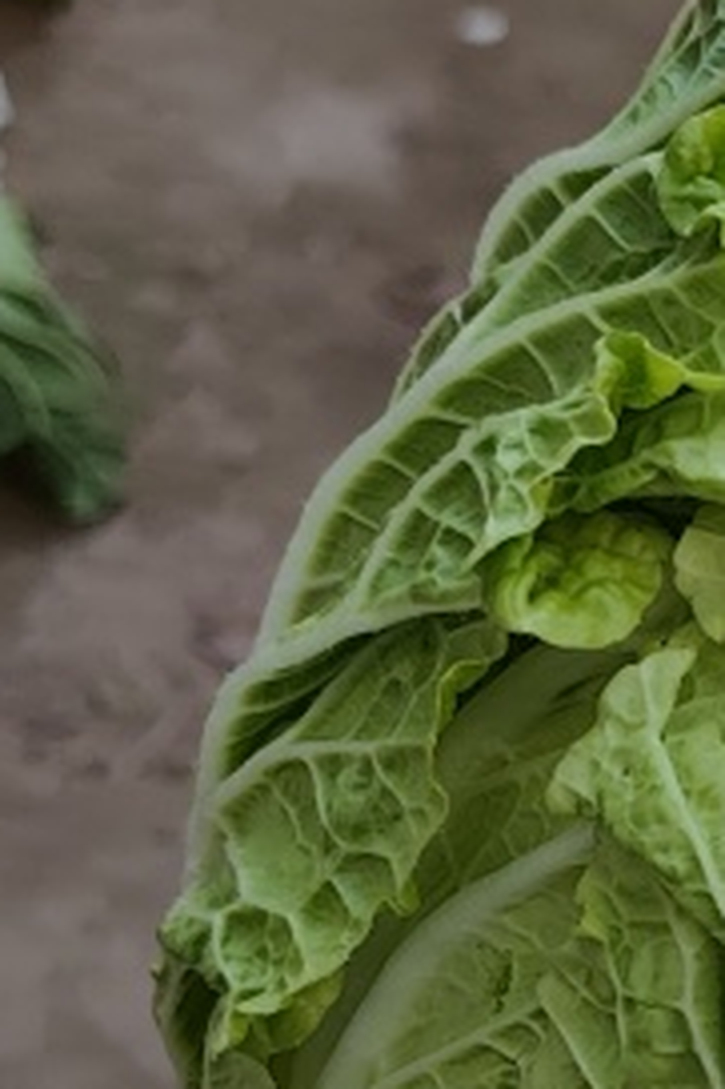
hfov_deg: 12.9
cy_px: 1011
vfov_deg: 20.4
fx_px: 2964
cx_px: 1214
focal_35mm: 98
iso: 50
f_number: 1.6
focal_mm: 5.84
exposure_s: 1/775
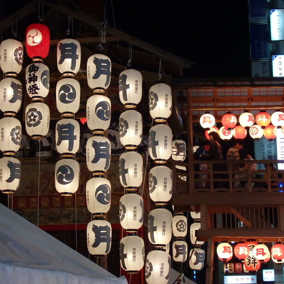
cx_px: 145
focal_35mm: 71
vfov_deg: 24.3
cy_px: 142
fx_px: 659
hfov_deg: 24.3
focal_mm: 10.8
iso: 800
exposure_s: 1/60
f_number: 4.2
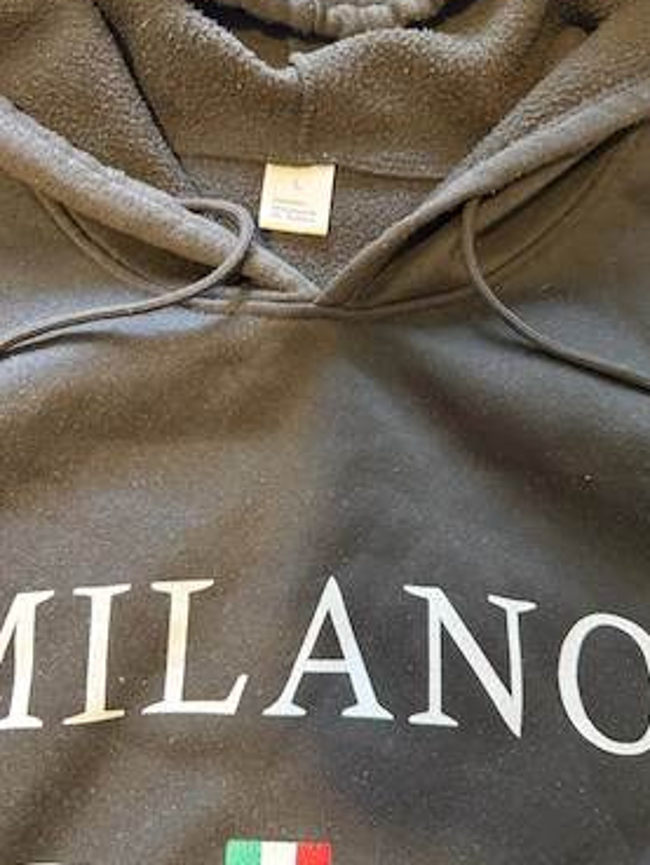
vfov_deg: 67.3
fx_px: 651
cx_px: 350
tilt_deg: -77.7
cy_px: 434
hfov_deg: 53.0
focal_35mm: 26
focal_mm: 6.76
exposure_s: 1/40
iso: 800
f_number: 1.78
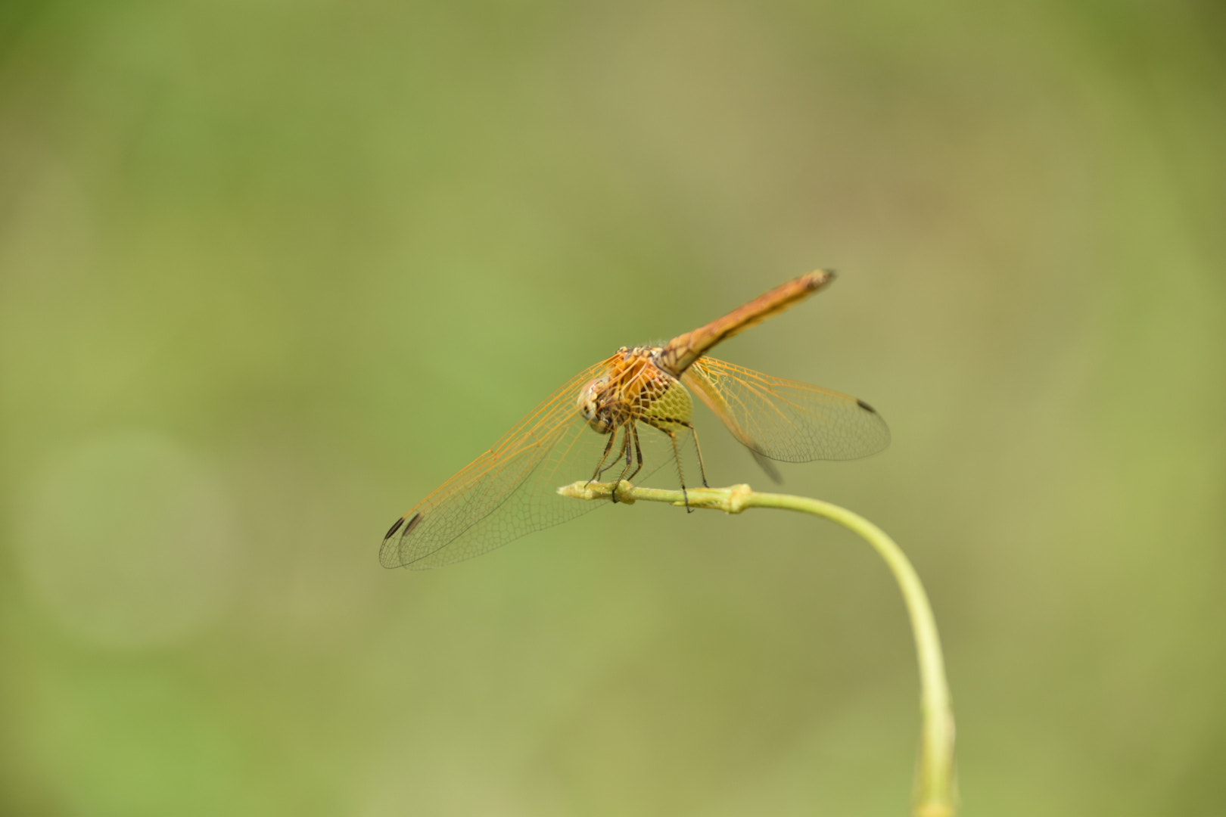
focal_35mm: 255
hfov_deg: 8.1
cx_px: 613
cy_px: 408
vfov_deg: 5.4
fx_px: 8683
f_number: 8
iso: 100
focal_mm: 170
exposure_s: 1/250
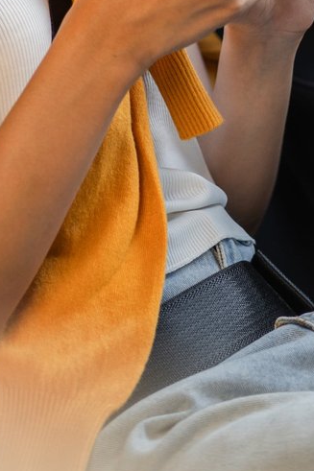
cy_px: -356
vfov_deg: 11.6
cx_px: 41
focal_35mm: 165
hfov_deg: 8.3
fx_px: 2160
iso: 250
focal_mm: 45
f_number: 2.8
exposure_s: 1/250
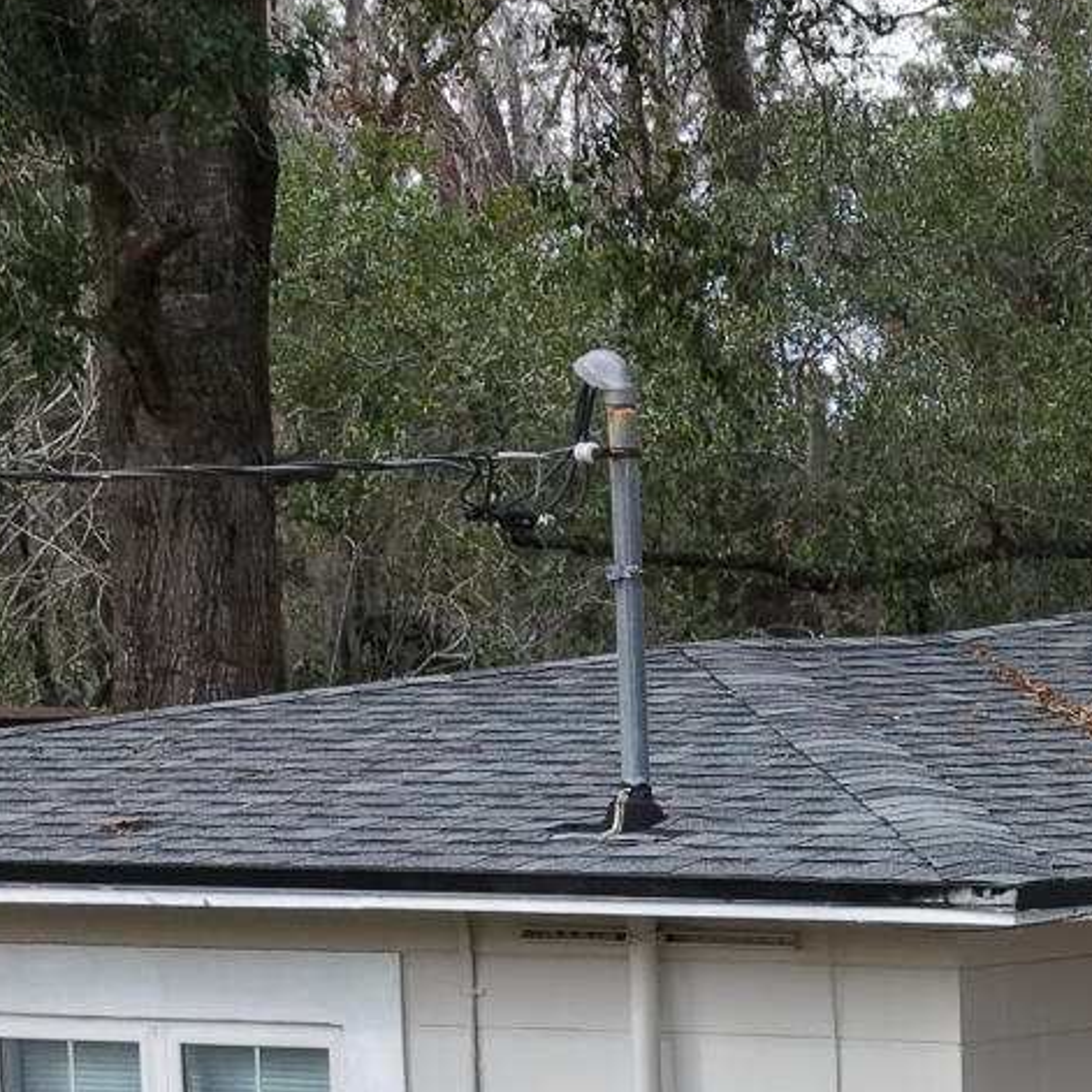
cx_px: 2043
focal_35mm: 135
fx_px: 4818
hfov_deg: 11.8
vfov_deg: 12.7
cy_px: 1199
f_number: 1.8
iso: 170
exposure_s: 1/1000
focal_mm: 8.67
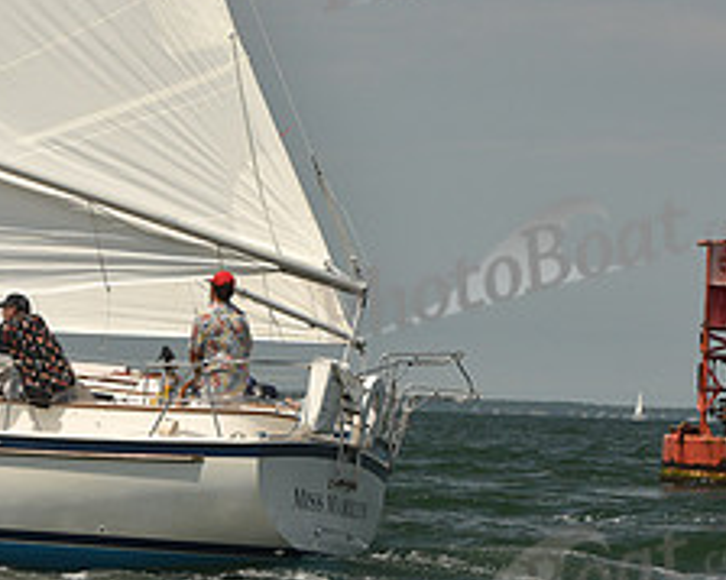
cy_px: 141
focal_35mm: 190
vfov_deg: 8.1
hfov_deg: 10.1
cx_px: 152
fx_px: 4081
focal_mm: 78
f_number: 8
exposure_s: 1/1000
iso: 320
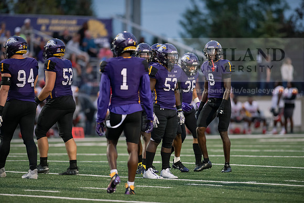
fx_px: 2534
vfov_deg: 4.6
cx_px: 152
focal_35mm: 300
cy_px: 102
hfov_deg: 6.9
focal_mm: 300
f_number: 2.8
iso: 2500
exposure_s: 1/800
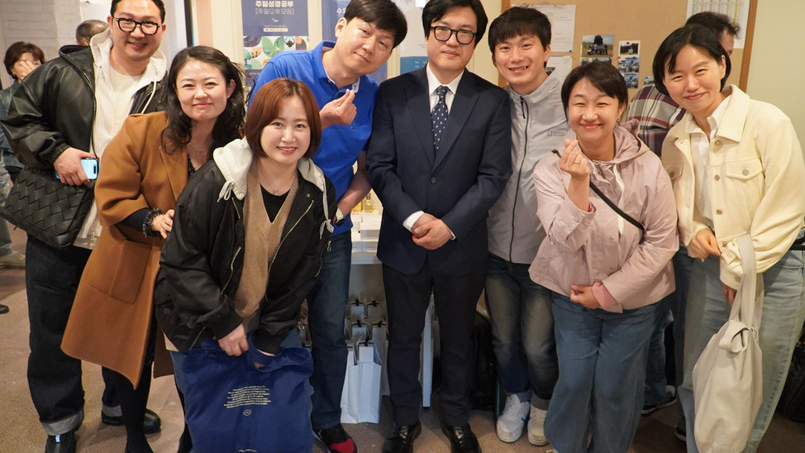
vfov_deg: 40.1
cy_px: 198
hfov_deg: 66.1
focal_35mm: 29
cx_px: 406
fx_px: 619
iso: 4000
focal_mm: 18
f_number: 4
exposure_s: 1/160
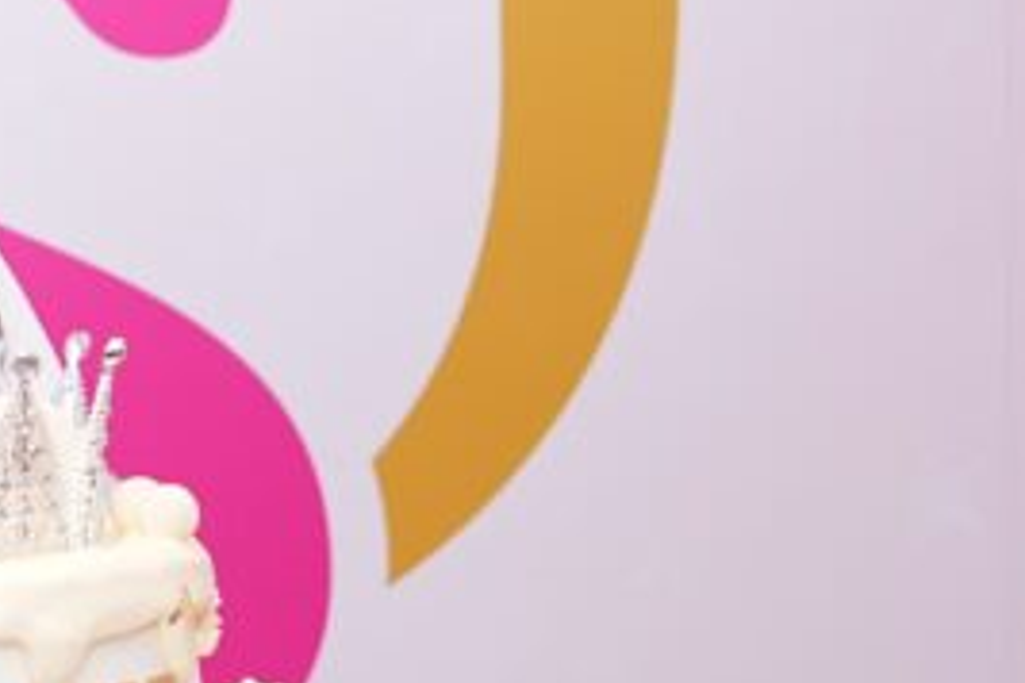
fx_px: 3815
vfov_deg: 10.2
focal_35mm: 134
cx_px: -518
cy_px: 313
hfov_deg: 14.3
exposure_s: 1/125
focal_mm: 35
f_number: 4
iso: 250
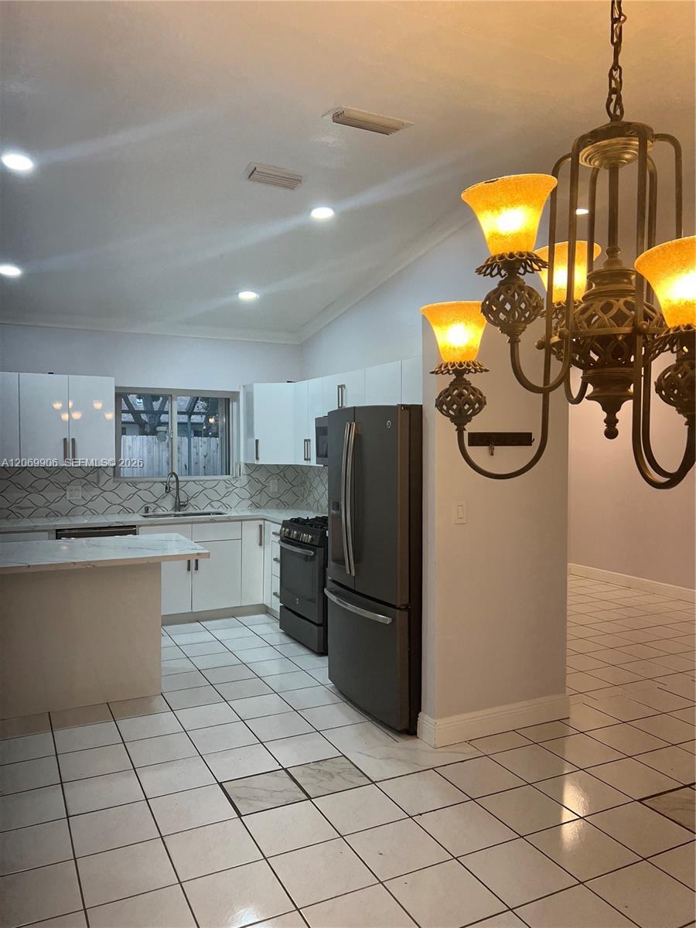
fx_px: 697
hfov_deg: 53.1
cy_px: 464
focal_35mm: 26
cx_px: 348
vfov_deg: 67.3
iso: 100
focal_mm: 5.7
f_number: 1.5
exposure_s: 1/120
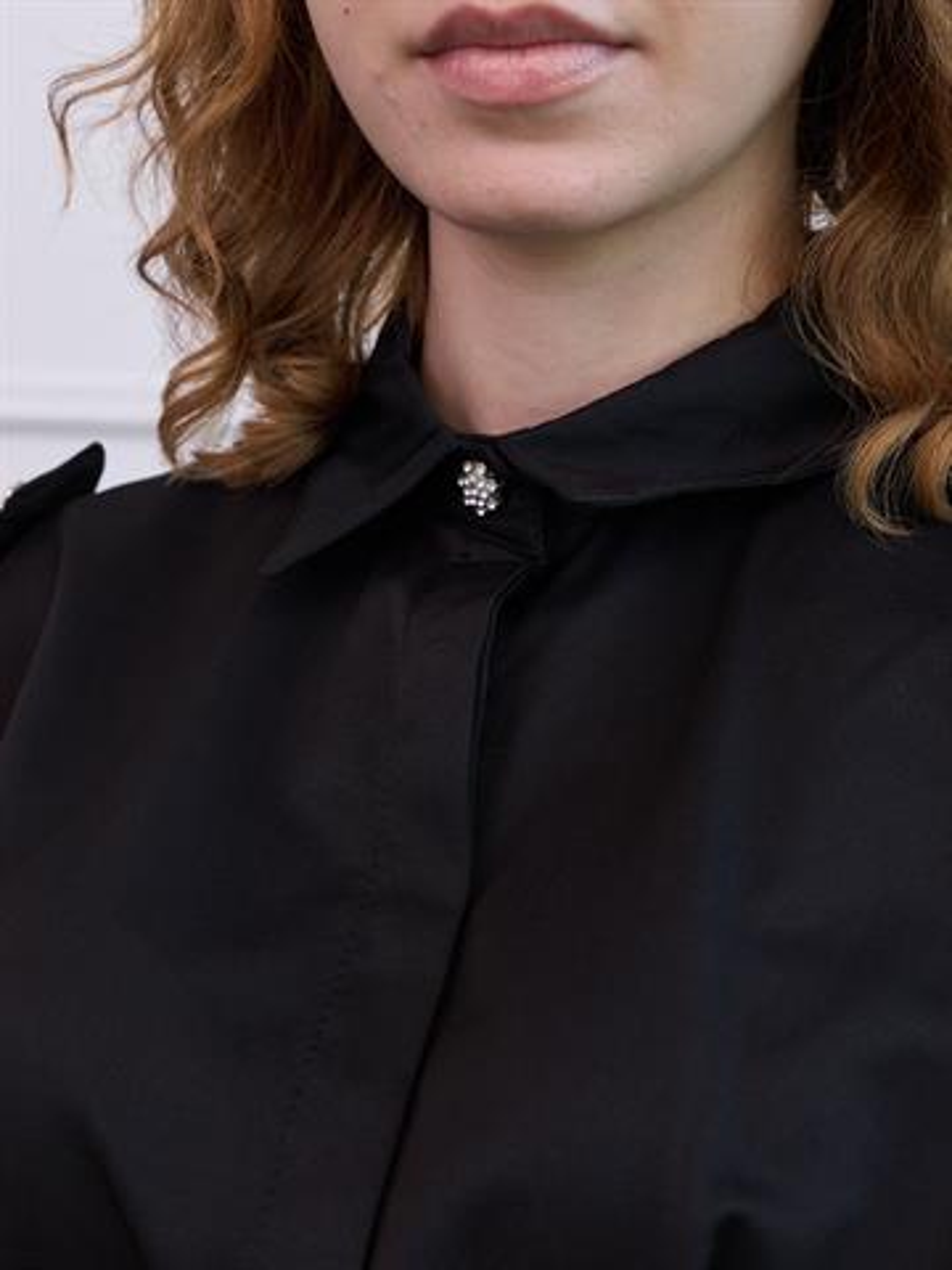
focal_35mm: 63
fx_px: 2310
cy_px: 635
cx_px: 476
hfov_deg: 23.3
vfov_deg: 30.7
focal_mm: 29
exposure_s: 1/100
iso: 400
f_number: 5.6
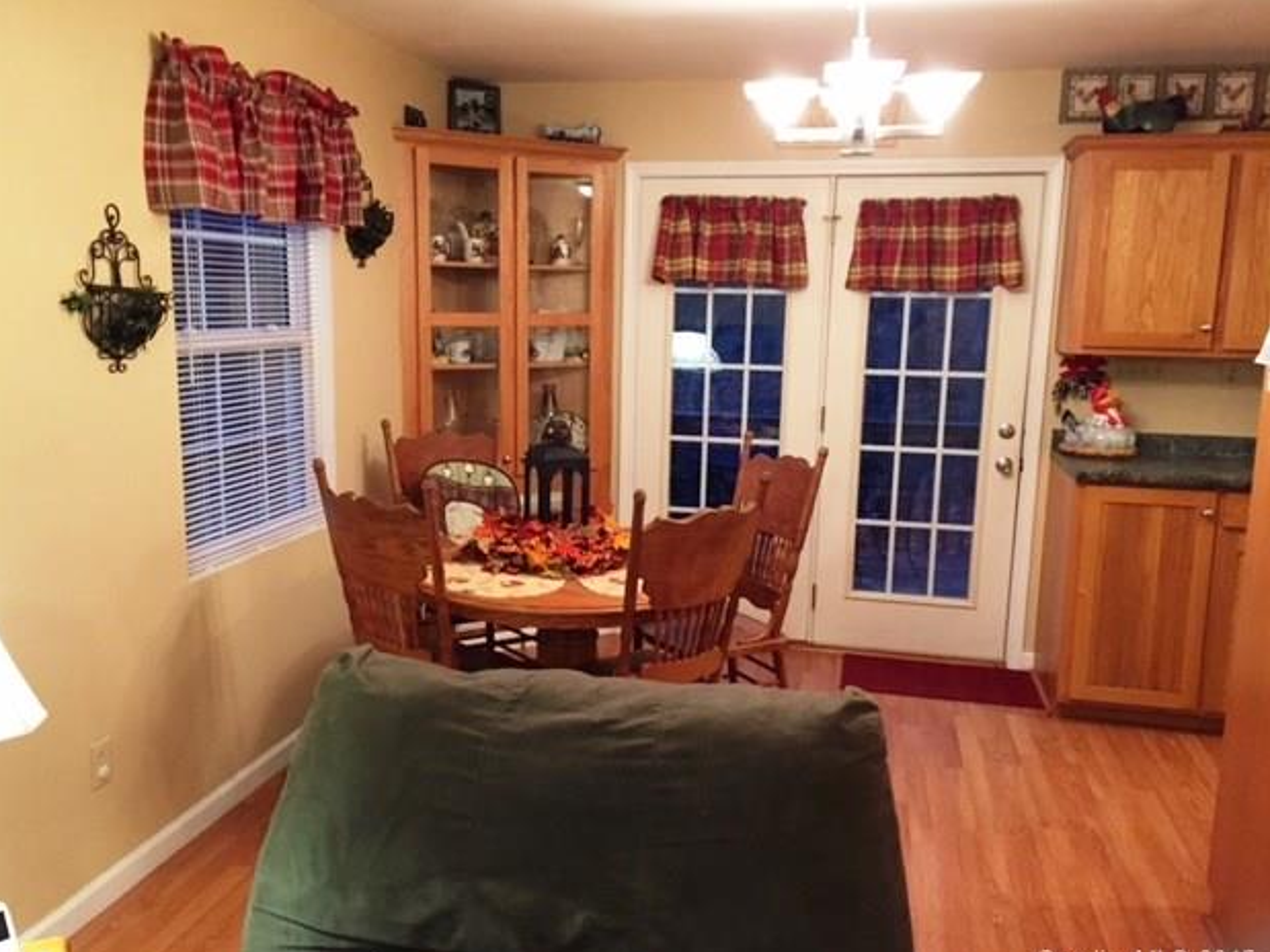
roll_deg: -1.3
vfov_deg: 46.8
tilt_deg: -10.0
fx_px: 1100
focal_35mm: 30
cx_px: 616
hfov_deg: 60.0
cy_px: 488
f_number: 2.2
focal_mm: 4.15
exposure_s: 1/30
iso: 250
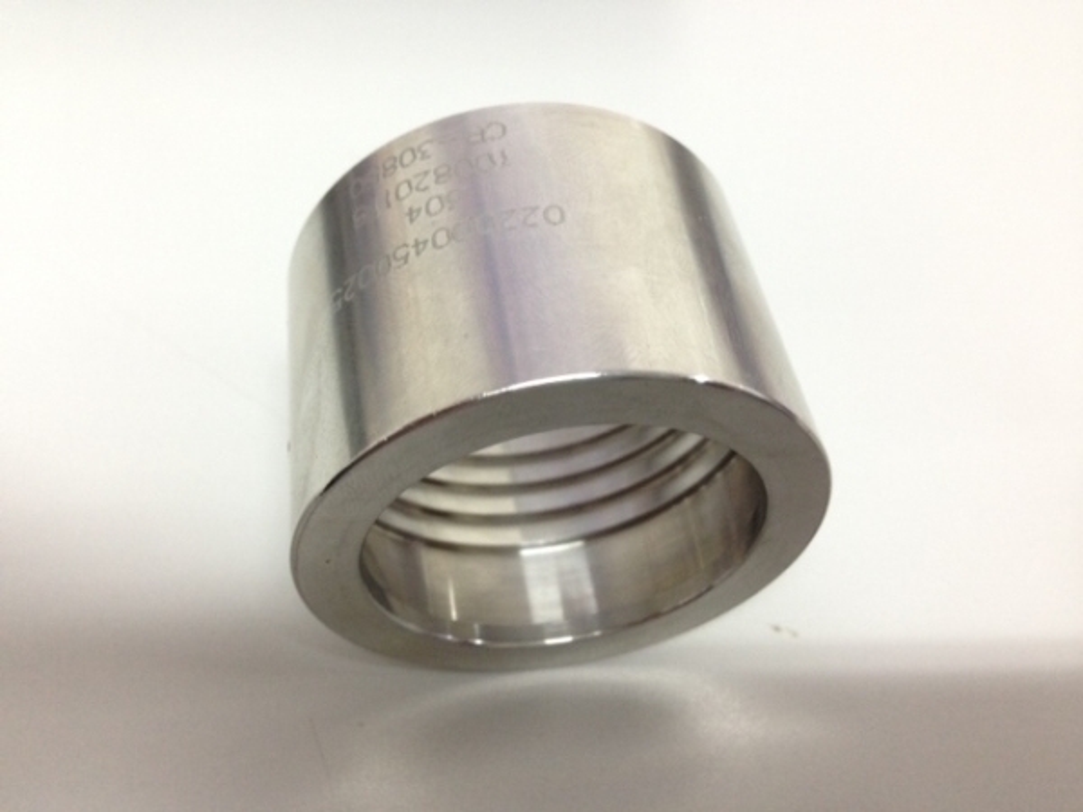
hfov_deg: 55.4
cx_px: 542
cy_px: 406
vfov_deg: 42.9
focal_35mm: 33
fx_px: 1032
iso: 160
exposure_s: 1/20
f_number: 2.4
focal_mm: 4.12
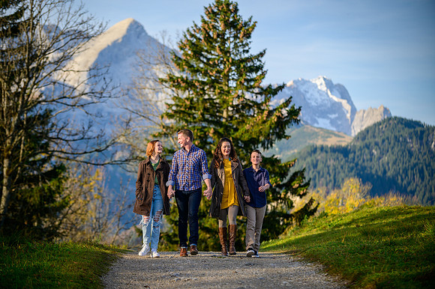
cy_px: 144
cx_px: 218
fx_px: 1401
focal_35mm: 116
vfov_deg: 11.8
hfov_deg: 17.7
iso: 100
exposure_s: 1/1250
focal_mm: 116
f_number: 3.2
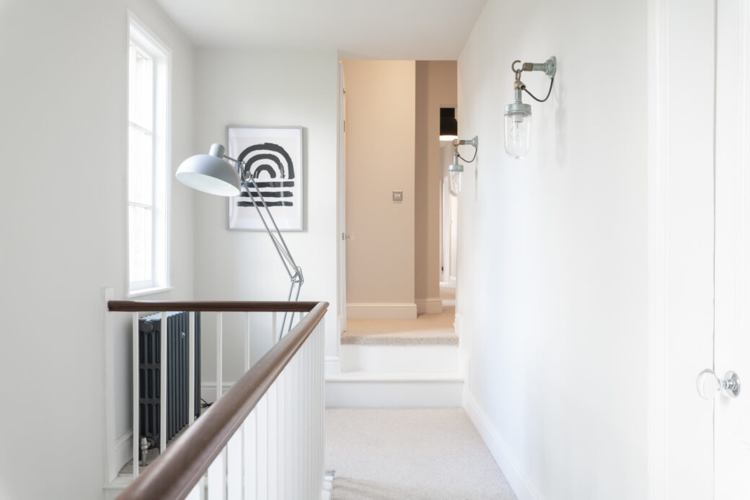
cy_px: 250
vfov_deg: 43.6
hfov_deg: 61.9
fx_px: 625
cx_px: 375
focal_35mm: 30
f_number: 8
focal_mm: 30
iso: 200
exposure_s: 1/3
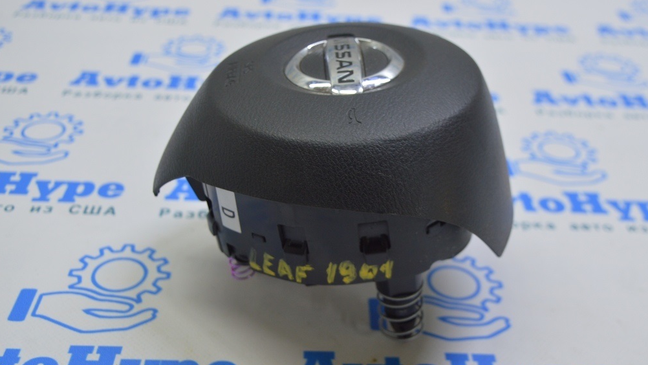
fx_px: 800
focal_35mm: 47
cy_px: 210
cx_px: 329
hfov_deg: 44.1
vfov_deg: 25.7
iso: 400
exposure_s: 1/30
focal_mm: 29
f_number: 5.6
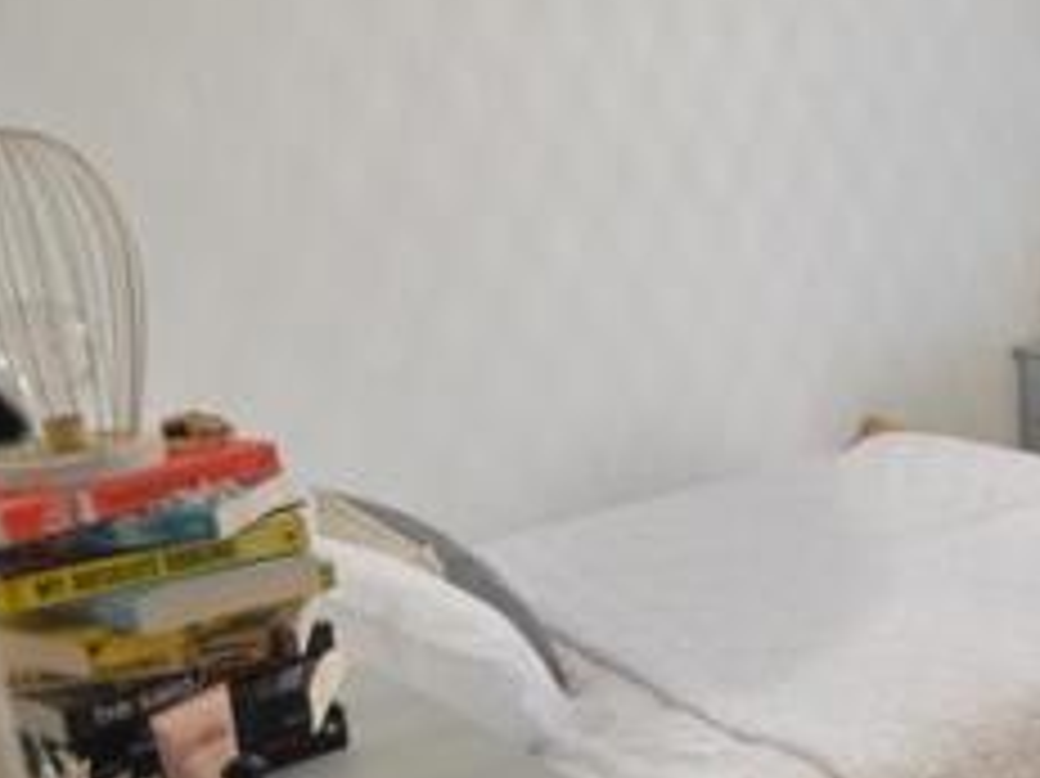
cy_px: 441
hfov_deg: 34.6
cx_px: 1301
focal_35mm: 41
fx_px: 1231
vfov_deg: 35.1
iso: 450
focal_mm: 10
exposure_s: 1/15
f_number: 3.5
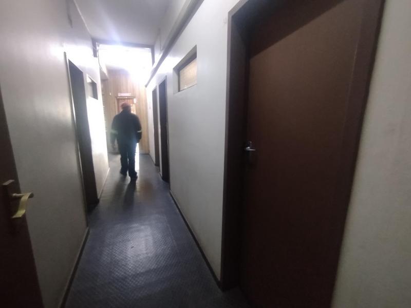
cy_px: 154
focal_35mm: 15
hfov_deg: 98.2
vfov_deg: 81.7
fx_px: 178
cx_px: 206
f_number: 2.2
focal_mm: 1.65
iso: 640
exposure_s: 1/20
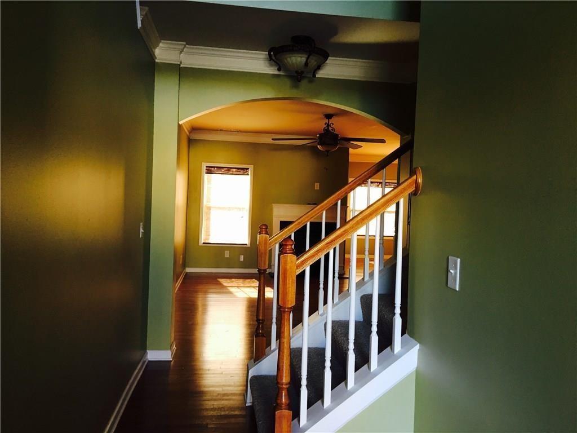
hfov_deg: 61.7
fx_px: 483
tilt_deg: -1.2
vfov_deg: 48.2
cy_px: 216
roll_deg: -1.7
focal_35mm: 29
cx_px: 288
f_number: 2.2
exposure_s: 1/15
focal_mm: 4.15
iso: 50
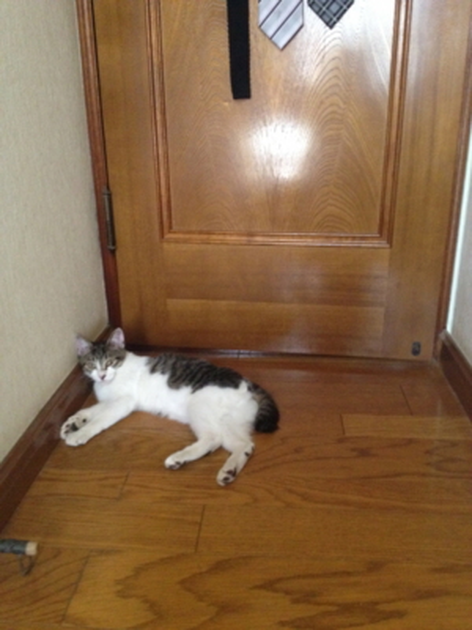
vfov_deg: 52.6
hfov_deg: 40.7
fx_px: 636
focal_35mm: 35
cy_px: 315
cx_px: 236
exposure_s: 1/15
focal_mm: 4.28
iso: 500
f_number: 2.4
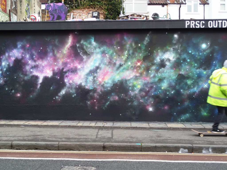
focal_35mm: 53
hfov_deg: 36.2
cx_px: 114
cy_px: 85
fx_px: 348
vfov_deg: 27.5
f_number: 3.8
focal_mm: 8.7
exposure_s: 1/125
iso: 100
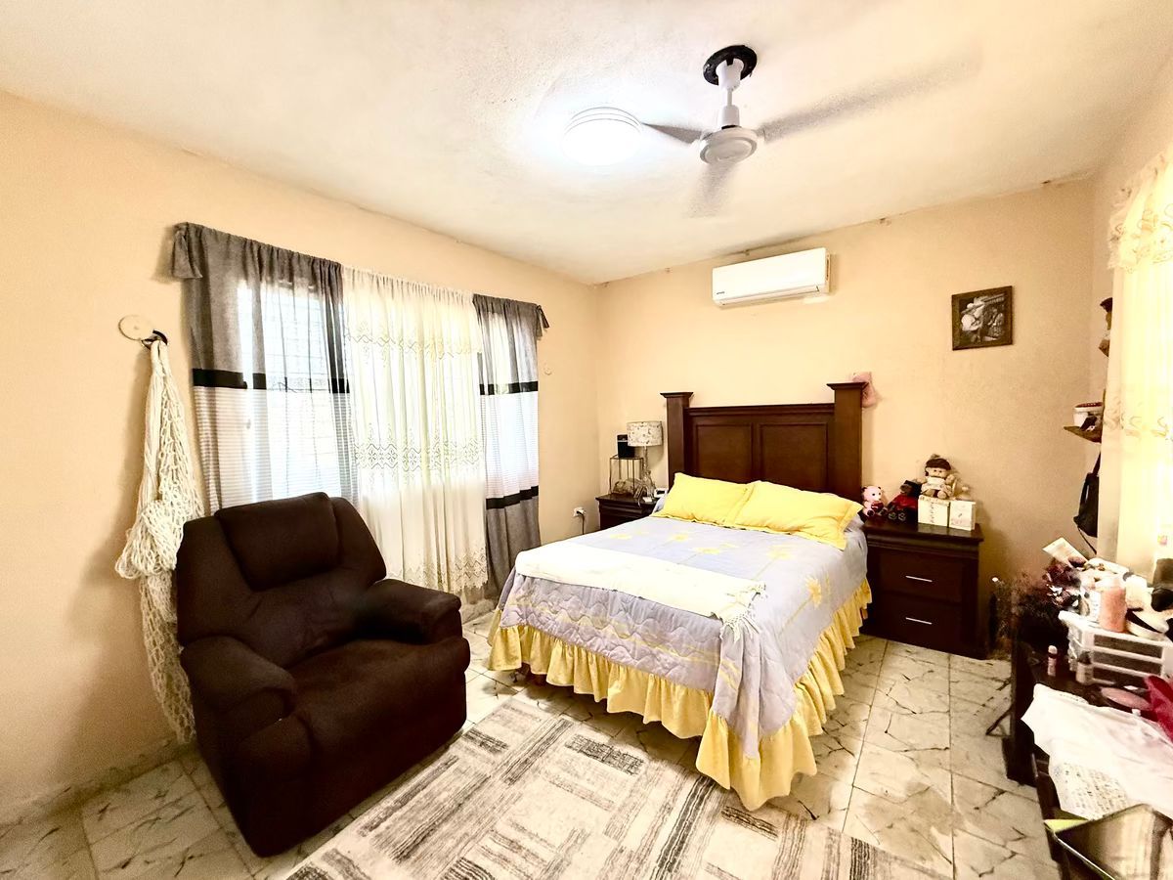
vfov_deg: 85.7
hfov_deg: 102.1
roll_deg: +1.7
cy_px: 440
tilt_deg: -2.8
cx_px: 586
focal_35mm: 14
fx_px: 474
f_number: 2.2
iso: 250
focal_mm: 2.22
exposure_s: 1/60
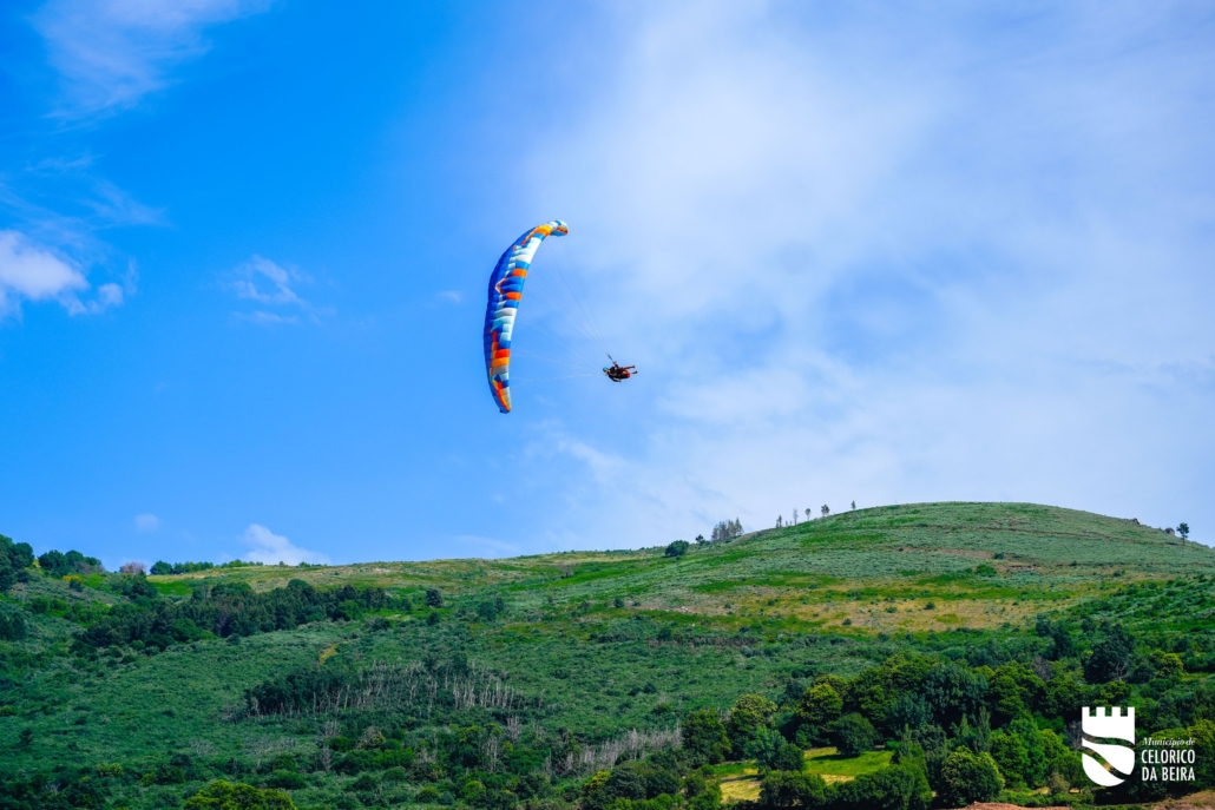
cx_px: 608
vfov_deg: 13.0
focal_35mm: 105
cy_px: 405
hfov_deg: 19.5
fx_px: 3544
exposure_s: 1/1250
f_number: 5
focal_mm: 105
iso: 100
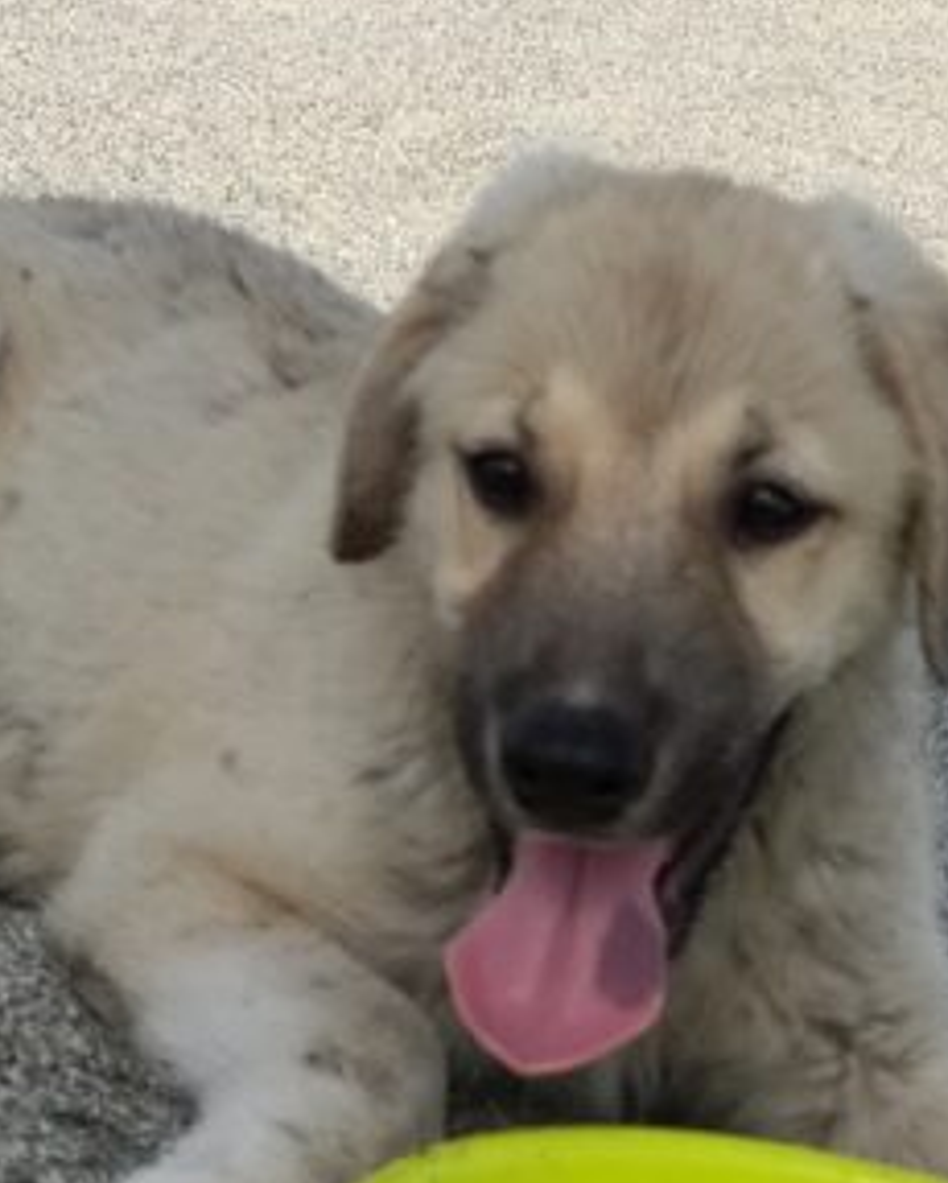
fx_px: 1191
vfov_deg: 52.8
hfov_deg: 42.5
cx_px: 276
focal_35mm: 34
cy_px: 589
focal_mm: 5.43
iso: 50
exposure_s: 1/1010
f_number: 1.89
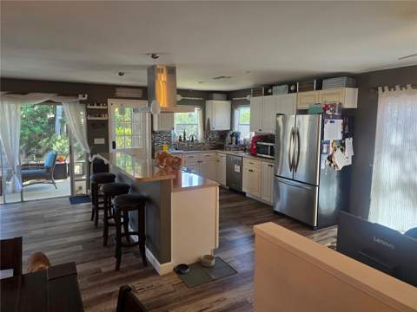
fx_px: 277
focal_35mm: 23
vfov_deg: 58.9
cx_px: 208
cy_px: 156
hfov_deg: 73.9
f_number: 1.7
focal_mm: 6.3
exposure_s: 1/120
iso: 160
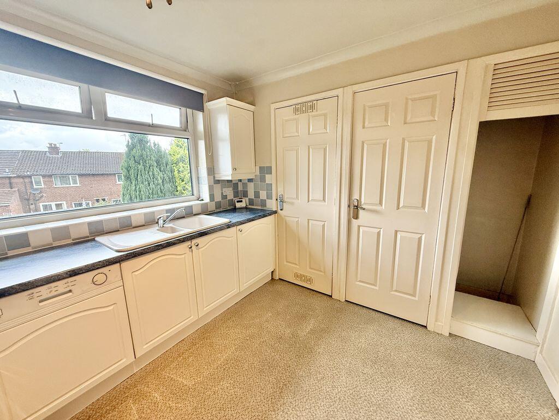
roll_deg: +1.3
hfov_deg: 102.1
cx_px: 280
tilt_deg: -11.1
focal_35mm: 14
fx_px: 226
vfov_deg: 85.7
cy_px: 210
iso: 160
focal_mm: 2.22
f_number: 2.2
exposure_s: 1/99
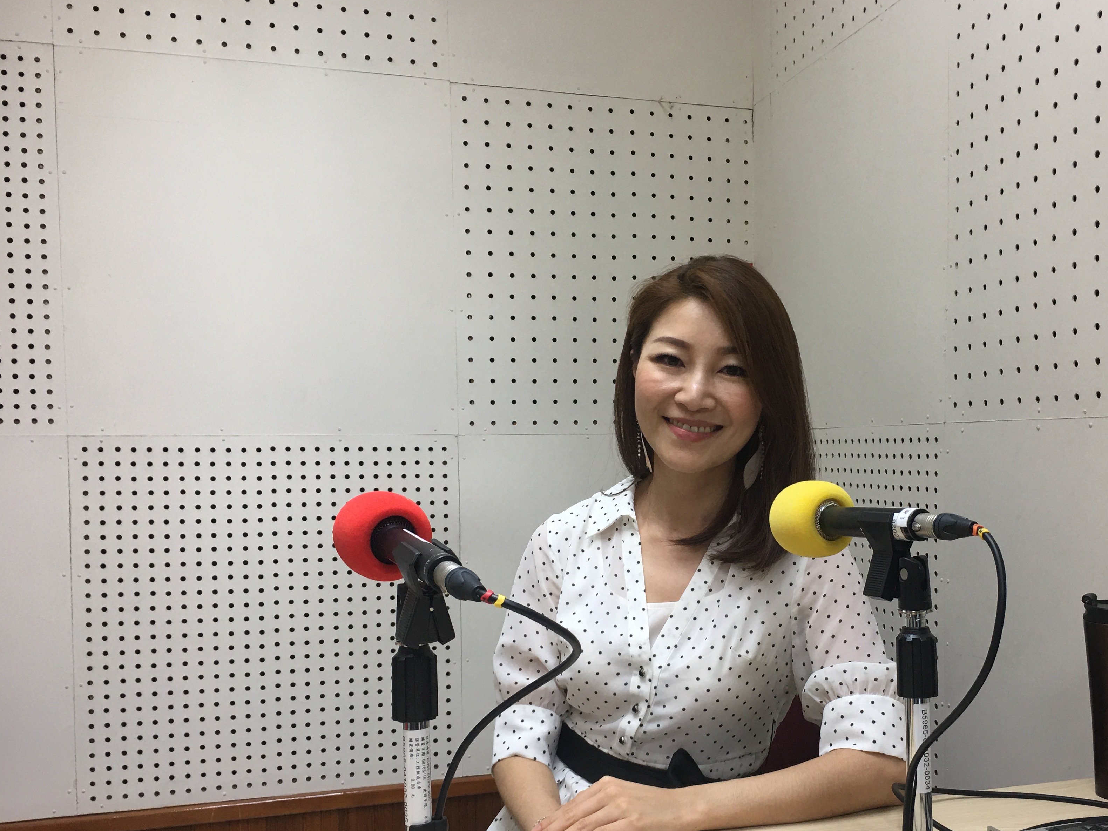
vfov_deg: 38.5
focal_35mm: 37
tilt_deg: -1.6
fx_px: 1184
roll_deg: +0.8
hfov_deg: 49.6
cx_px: 704
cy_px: 509
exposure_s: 1/30
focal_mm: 4.15
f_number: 2.2
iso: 25
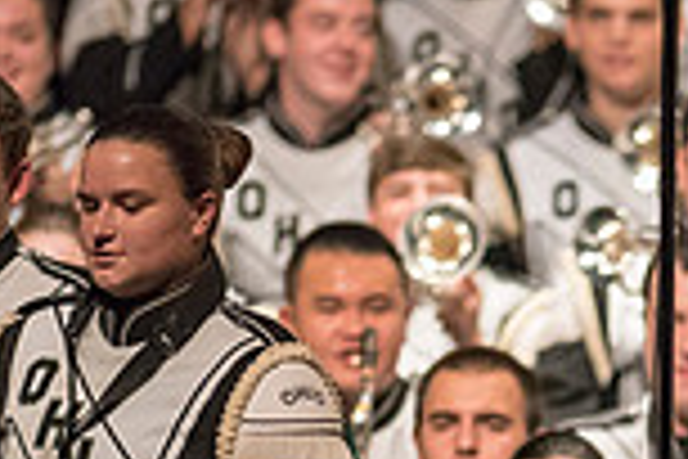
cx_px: 787
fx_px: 21670
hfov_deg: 1.8
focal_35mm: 1134
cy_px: 709
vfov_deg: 1.2
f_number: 2.8
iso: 4000
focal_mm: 300
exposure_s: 1/500
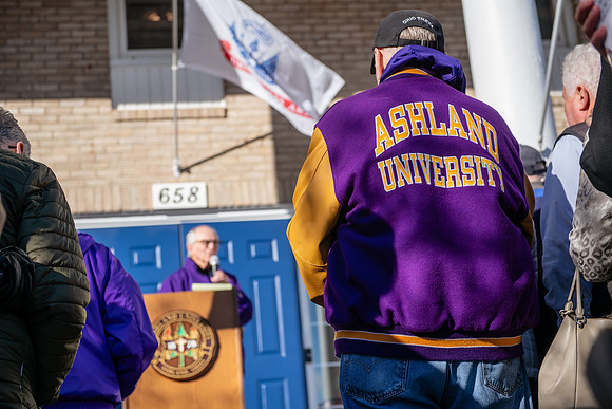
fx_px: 1054
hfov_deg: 32.4
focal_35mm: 62
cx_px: 306
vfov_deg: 21.9
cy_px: 204
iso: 80
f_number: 4
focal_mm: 62
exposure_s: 1/500
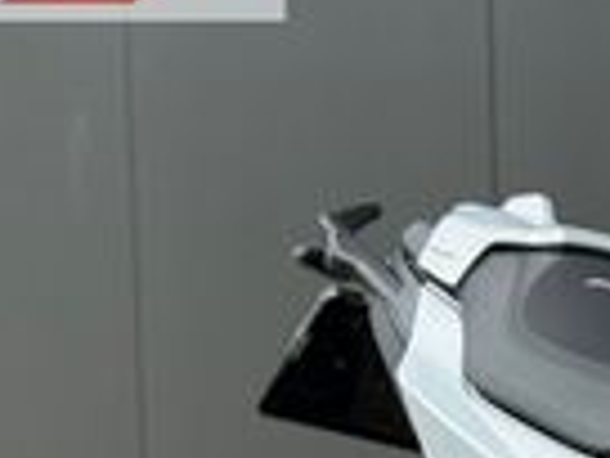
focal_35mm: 226
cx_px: 1068
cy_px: 799
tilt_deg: -8.2
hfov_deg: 8.5
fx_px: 3983
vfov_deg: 6.4
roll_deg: -0.7
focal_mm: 6.76
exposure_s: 1/754
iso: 80
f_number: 1.78
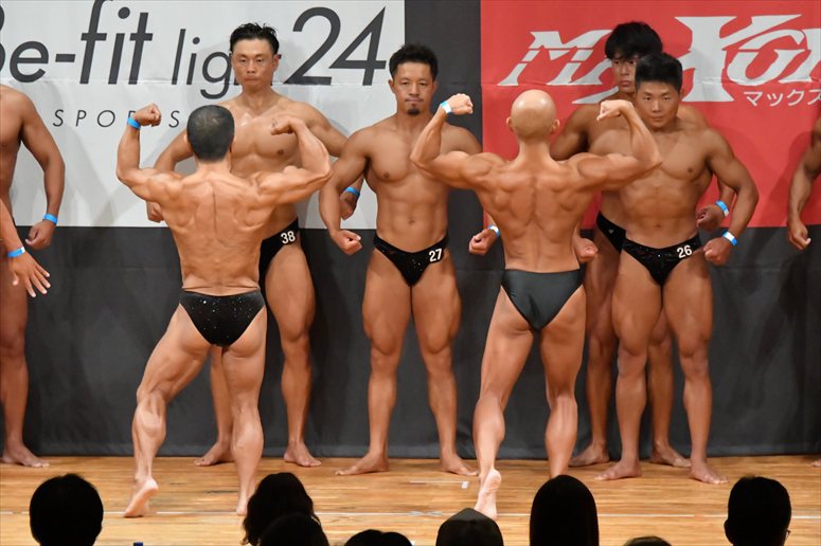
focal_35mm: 285
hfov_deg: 7.2
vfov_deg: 4.8
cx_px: 410
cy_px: 273
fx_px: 6496
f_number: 5.6
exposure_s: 1/400
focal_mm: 190
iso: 11400
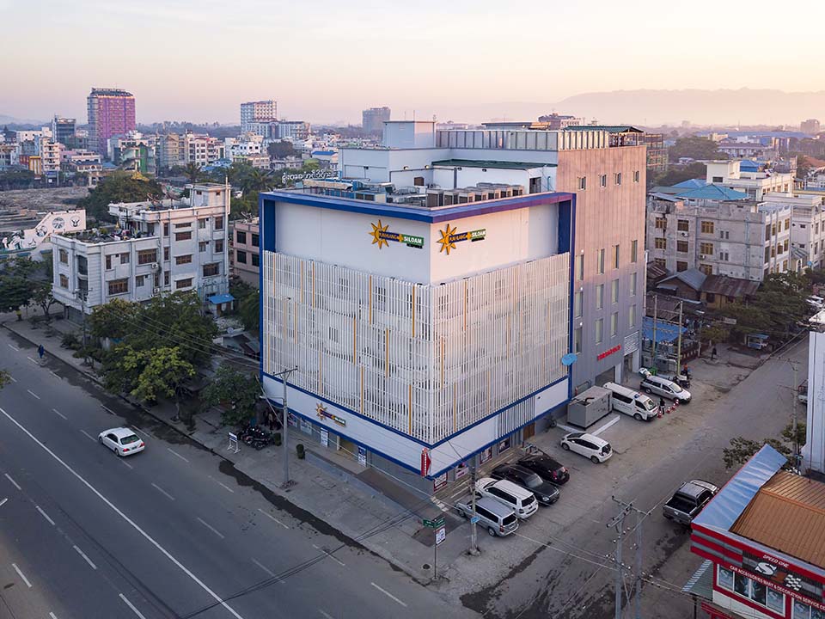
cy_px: 310
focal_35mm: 26
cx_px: 412
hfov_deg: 67.3
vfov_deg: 53.1
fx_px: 620
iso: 100
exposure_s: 1/240
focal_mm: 4.73
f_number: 2.2
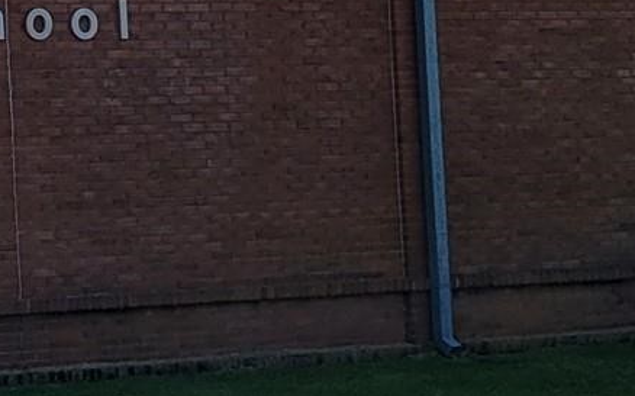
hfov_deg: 14.5
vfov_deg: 10.1
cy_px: 171
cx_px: -455
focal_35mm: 129
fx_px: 2231
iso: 40
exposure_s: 1/4210
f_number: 1.8
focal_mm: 5.4
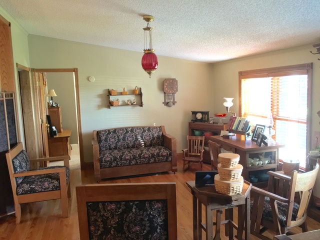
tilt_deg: -4.9
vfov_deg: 48.2
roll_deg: +2.7
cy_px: 120
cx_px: 160
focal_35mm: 29
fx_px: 268
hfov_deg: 61.7
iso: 200
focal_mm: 4.15
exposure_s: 1/24
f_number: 2.2
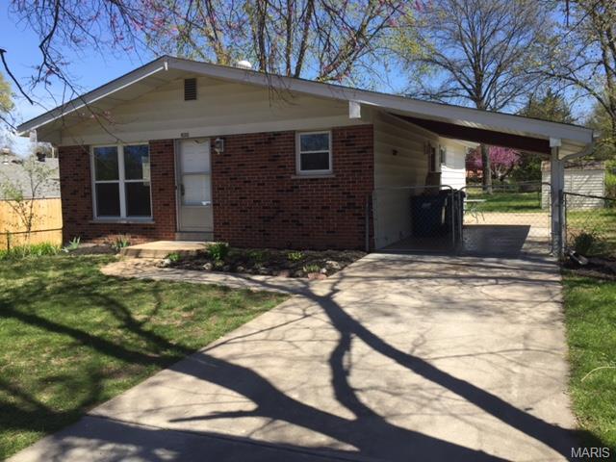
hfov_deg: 61.7
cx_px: 308
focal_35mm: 29
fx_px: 516
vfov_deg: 48.2
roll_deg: +0.2
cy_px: 231
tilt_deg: -3.7
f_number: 2.2
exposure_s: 1/1236
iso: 32
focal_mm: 4.15
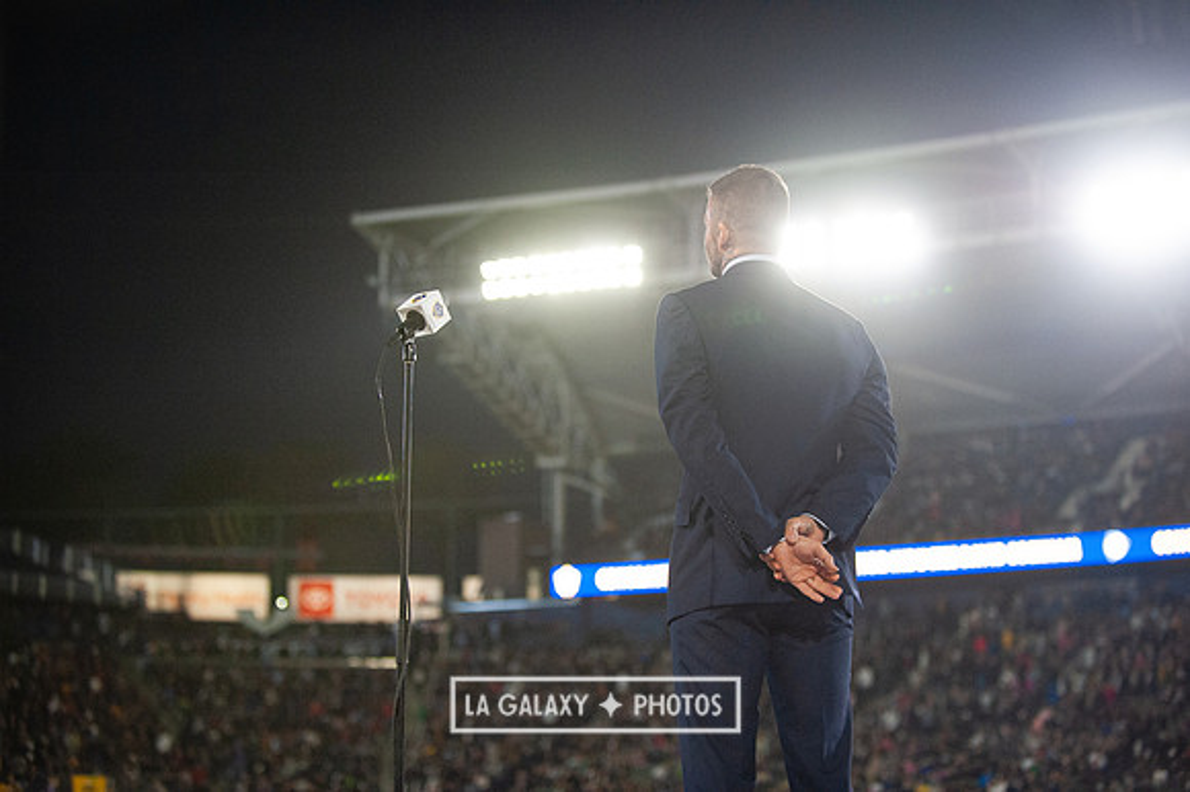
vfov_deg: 19.4
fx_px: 2312
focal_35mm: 70
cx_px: 595
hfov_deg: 28.9
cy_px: 396
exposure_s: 1/2000
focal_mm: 70
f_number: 2.8
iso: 3200
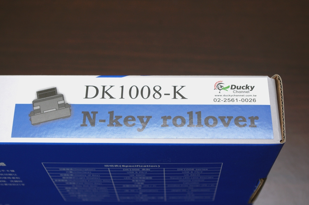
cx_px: 154
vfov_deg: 22.6
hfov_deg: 33.4
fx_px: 514
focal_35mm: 60
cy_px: 102
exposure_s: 1/30
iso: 200
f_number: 6.3
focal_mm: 40
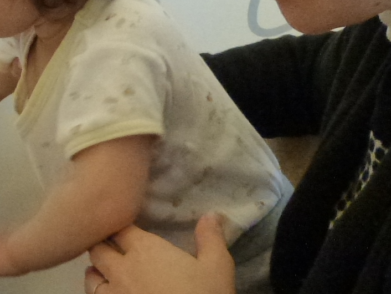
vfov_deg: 16.9
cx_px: -145
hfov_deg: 20.2
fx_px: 983
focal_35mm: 87
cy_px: 90
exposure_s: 1/60
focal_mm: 4.3
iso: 500
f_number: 3.3
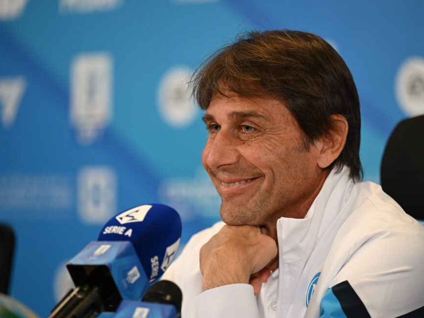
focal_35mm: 226
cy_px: 166
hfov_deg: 8.8
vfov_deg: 6.6
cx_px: 235
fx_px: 2769
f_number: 3.2
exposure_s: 1/250
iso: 3200
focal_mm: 200
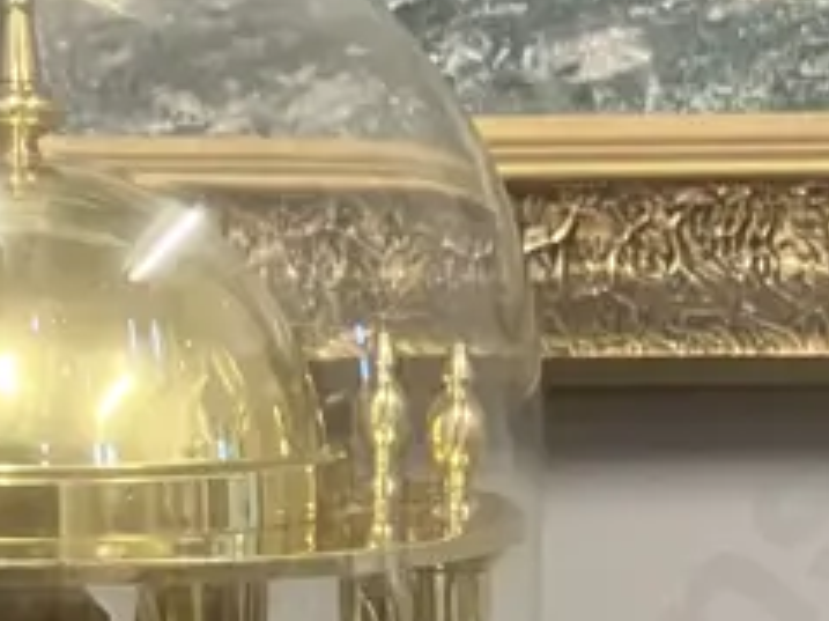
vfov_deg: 10.9
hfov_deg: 16.3
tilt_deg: -19.3
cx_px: 191
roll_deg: +0.1
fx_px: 2872
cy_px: 1346
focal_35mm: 120
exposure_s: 1/47
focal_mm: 3.99
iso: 320
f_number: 1.8
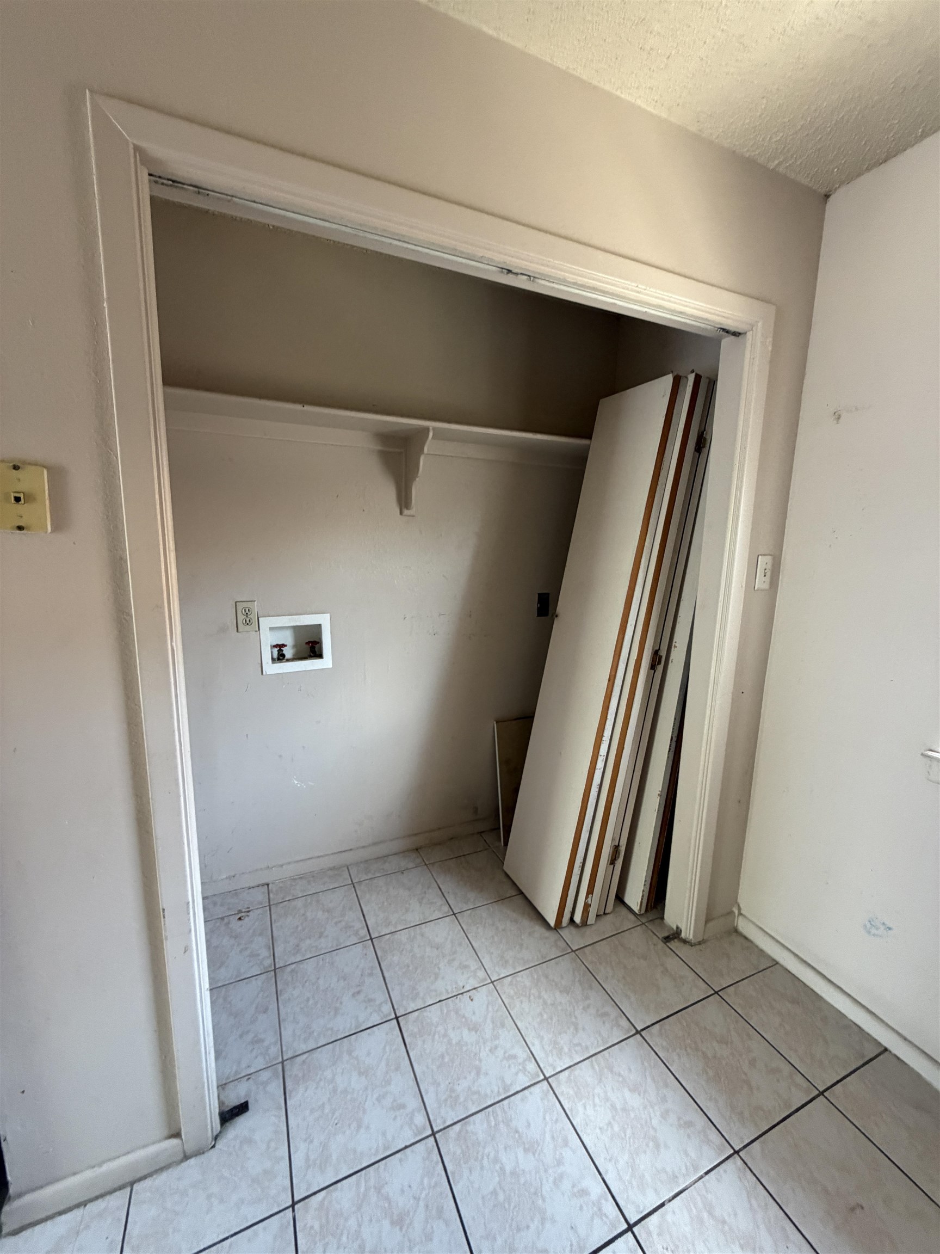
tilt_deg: -9.2
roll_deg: -2.2
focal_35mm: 14
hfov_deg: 85.7
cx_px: 470
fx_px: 507
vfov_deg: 102.1
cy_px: 627
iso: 320
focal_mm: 2.22
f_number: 2.2
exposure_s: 1/65
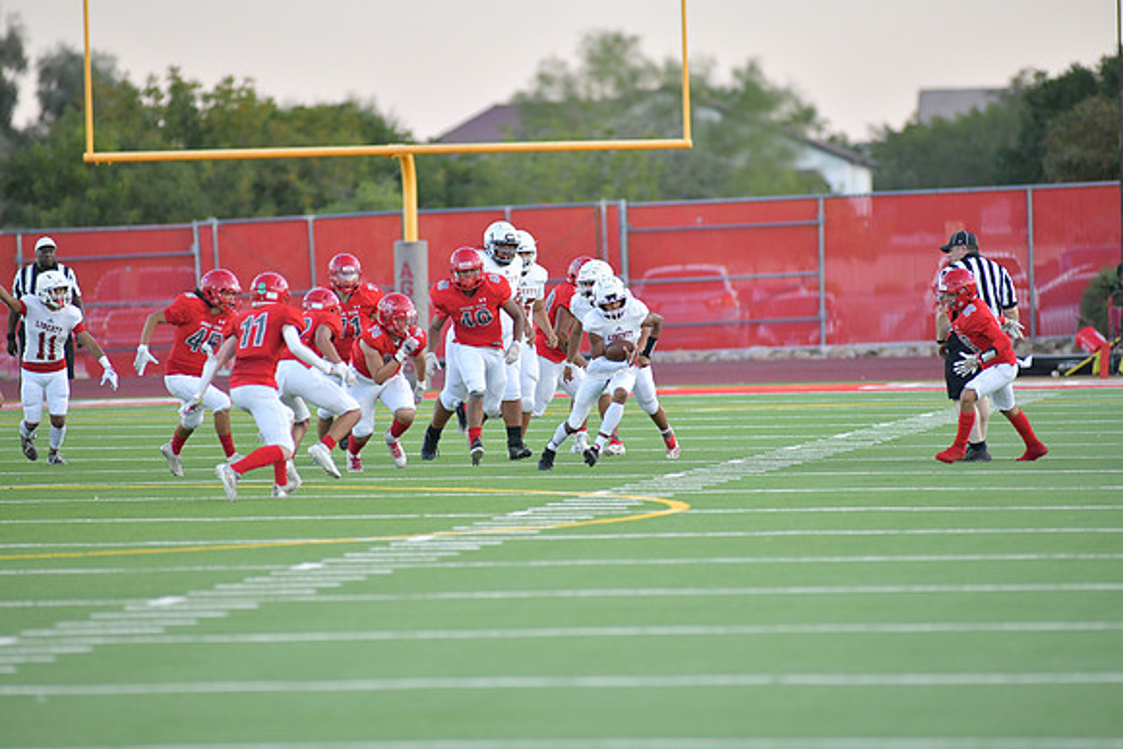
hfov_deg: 6.9
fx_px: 9360
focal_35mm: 300
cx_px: 562
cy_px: 374
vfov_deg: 4.6
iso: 1800
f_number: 3.5
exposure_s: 1/1250
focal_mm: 300
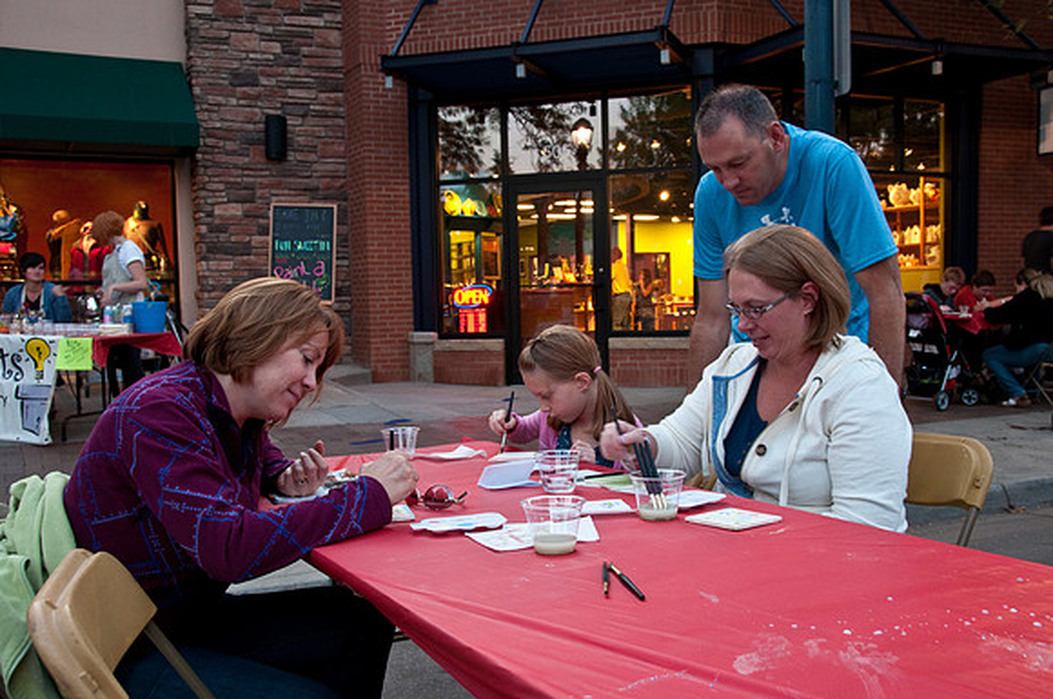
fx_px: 1052
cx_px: 526
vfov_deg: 36.8
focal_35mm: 36
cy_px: 350
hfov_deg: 53.2
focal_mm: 24
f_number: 6.3
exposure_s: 1/13
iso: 640
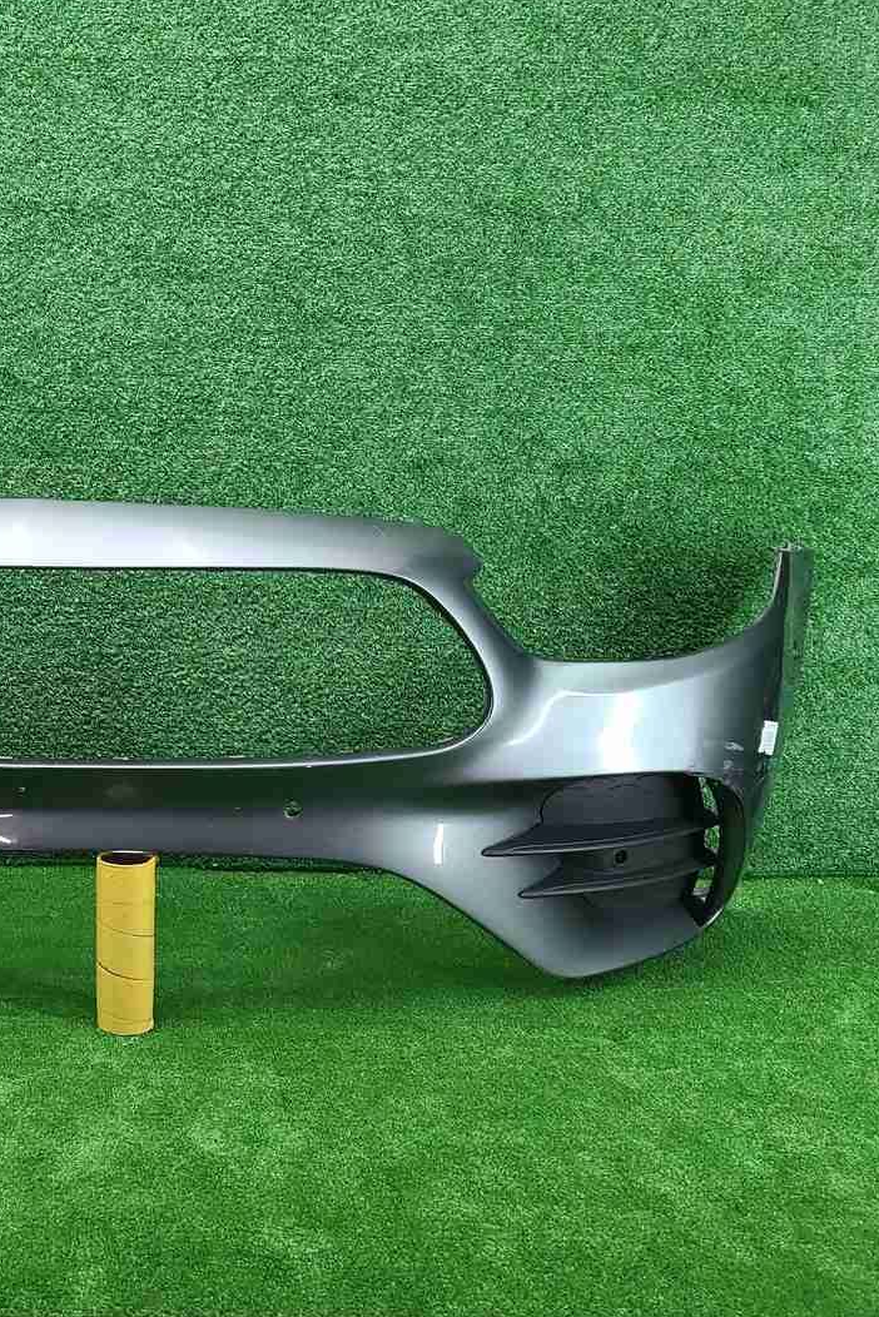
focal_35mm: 37
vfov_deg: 51.9
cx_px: 63
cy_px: 662
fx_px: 1354
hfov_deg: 33.7
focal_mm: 5.4
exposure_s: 1/50
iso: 155
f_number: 1.8
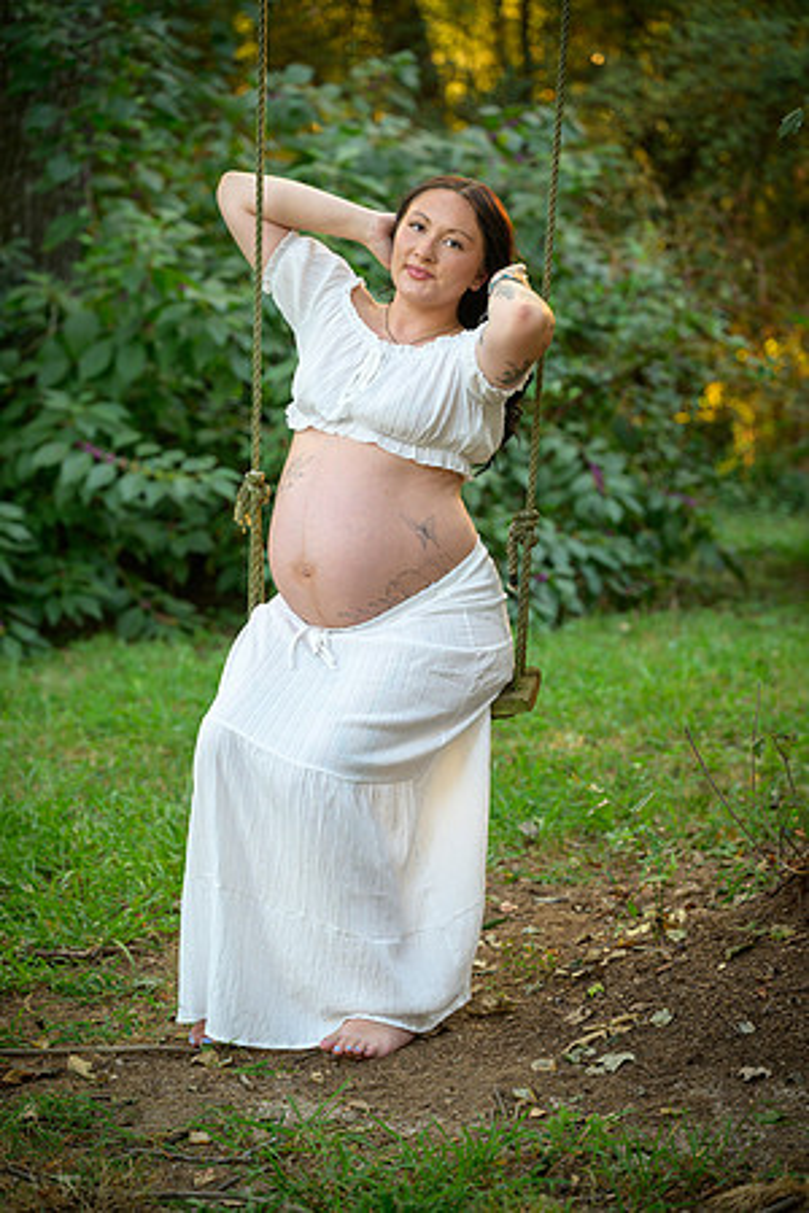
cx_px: 404
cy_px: 606
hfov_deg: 13.0
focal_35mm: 105
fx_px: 3539
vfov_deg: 19.5
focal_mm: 105
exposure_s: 1/125
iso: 1100
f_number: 4
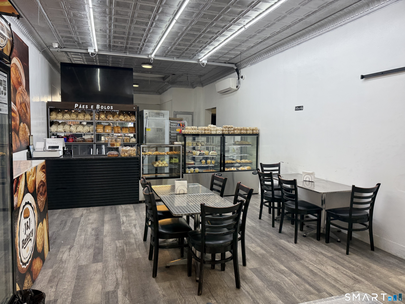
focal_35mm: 24
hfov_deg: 71.6
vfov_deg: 56.8
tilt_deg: -3.7
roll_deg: +0.0
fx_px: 281
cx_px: 202
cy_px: 152
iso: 64
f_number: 1.78
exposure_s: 1/227
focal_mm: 6.76
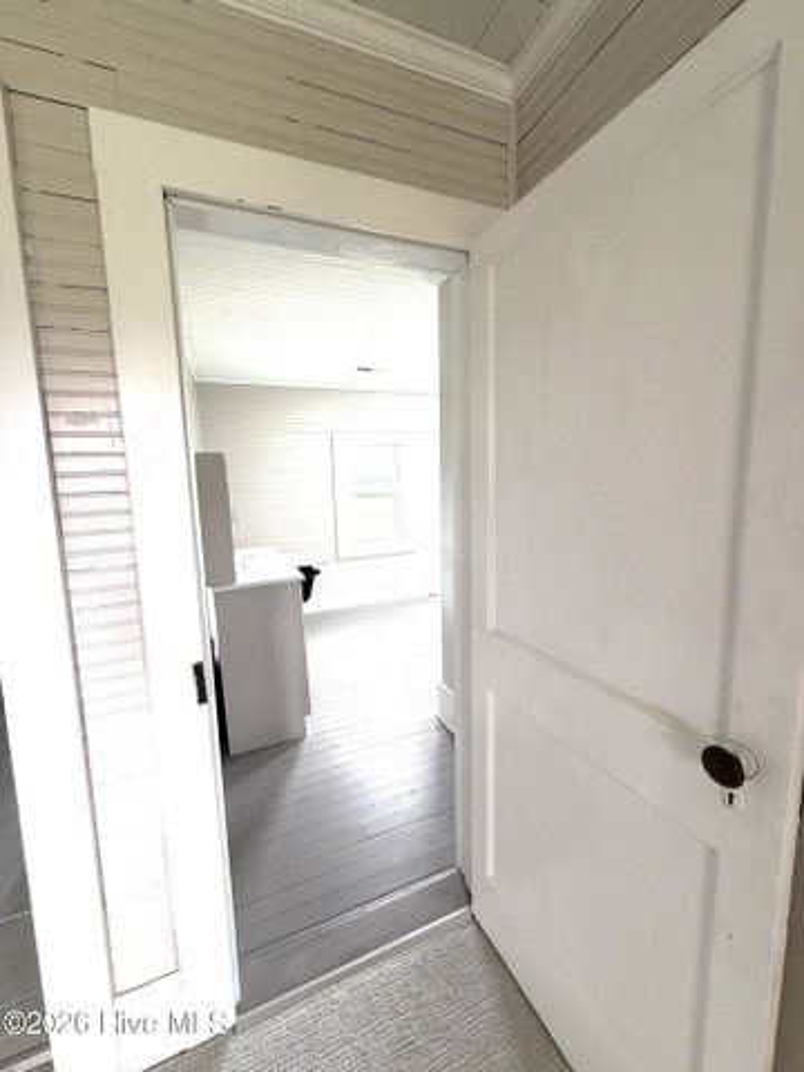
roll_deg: +1.0
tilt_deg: -5.2
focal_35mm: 14
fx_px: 434
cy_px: 536
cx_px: 402
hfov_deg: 85.7
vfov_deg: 102.1
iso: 160
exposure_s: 1/60
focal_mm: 2.22
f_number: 2.2
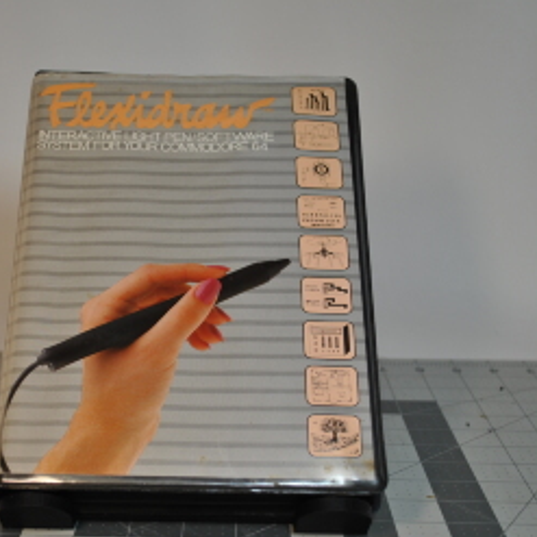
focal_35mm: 62
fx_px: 1088
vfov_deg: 27.7
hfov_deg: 27.5
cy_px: 283
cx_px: 161
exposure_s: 1/80
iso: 200
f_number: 4.5
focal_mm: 30
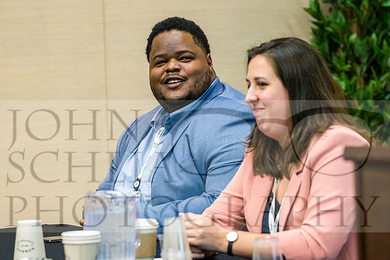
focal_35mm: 243
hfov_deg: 8.5
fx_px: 2633
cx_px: 195
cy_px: 130
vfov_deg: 5.7
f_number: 3.5
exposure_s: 1/160
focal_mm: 162
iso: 3200
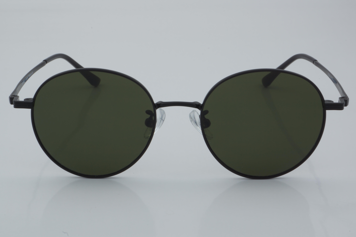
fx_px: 742
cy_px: 118
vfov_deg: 18.2
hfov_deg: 27.0
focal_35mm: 75
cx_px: 178
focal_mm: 50
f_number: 32
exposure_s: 1/4
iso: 100
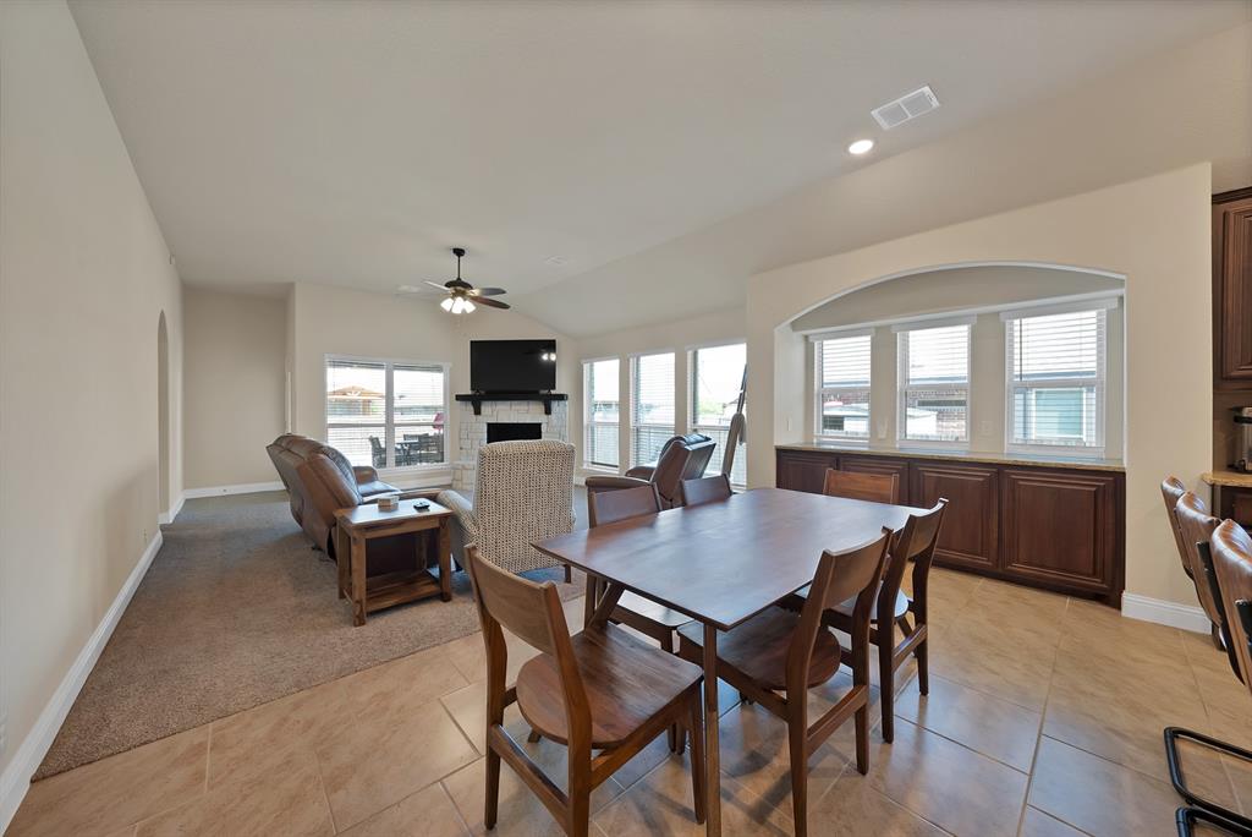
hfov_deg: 112.6
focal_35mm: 12
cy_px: 418
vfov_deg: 90.1
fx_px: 418
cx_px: 626
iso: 640
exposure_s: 1/4
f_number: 9
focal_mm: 12
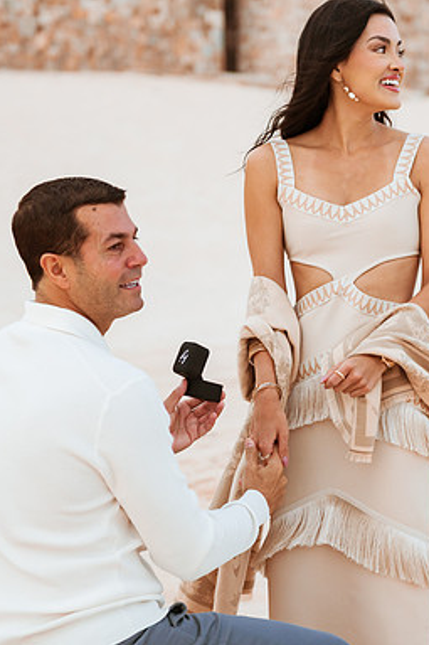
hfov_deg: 12.9
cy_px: 324
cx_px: 320
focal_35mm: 106
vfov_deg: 19.3
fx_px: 1896
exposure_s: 1/4000
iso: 250
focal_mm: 70
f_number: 2.8
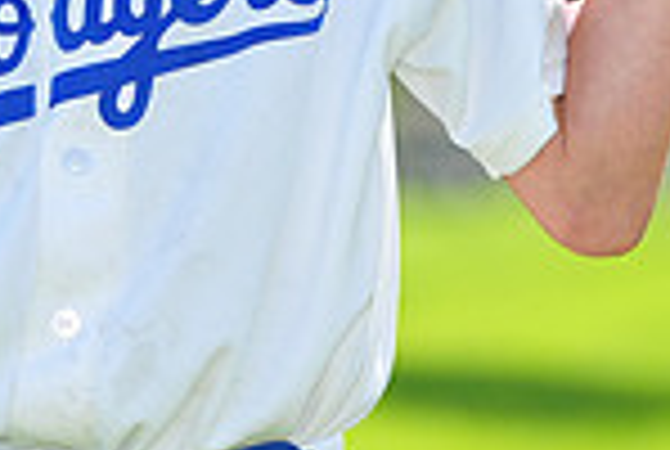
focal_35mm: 563
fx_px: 10499
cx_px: 81
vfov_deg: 2.4
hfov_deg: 3.7
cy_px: -261
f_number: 4.5
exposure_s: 1/1600
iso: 320
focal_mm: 145
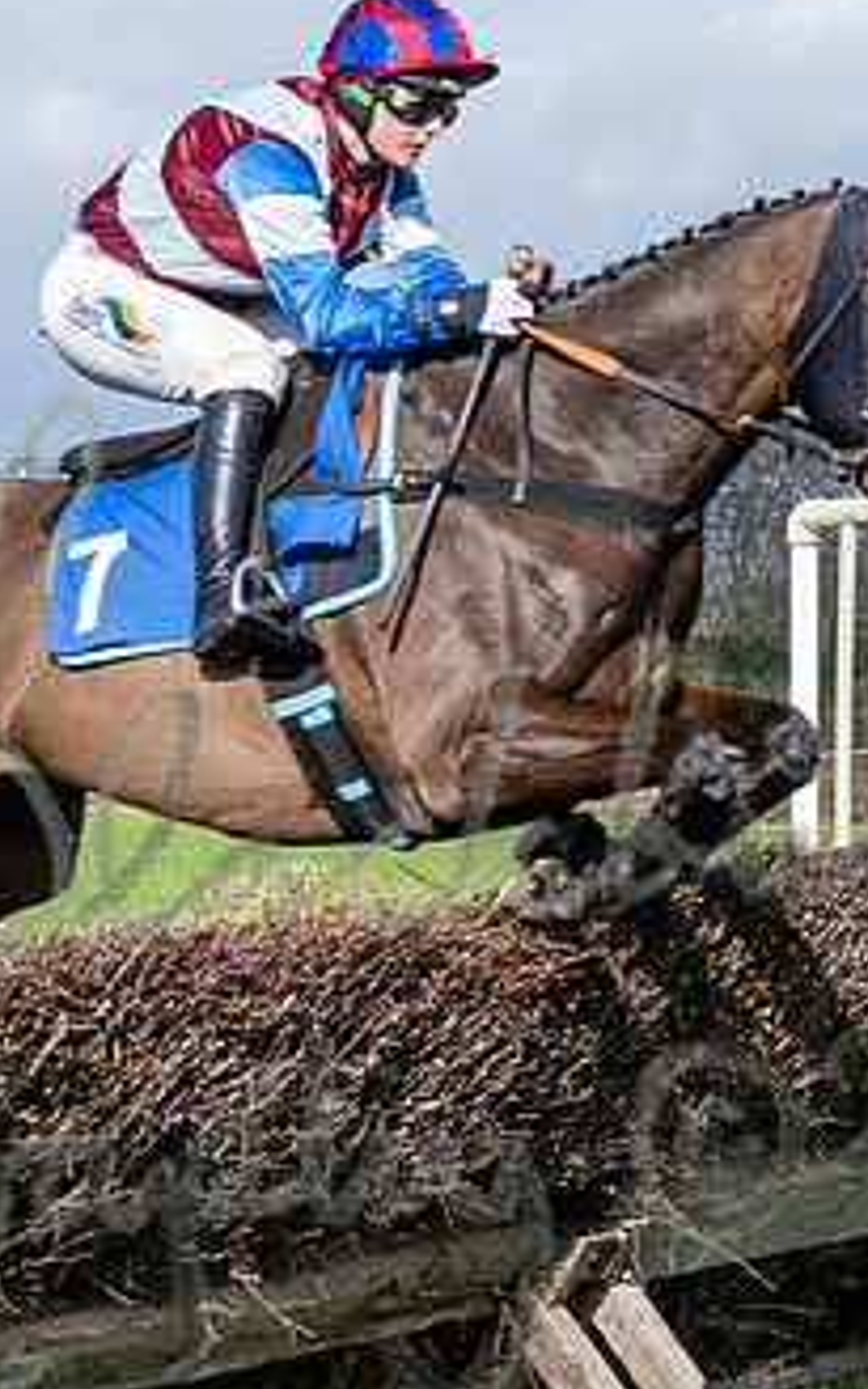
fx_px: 6737
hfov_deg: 7.3
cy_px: 641
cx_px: 1031
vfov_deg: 11.8
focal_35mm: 178
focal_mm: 35
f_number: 4
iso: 200
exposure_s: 1/2000
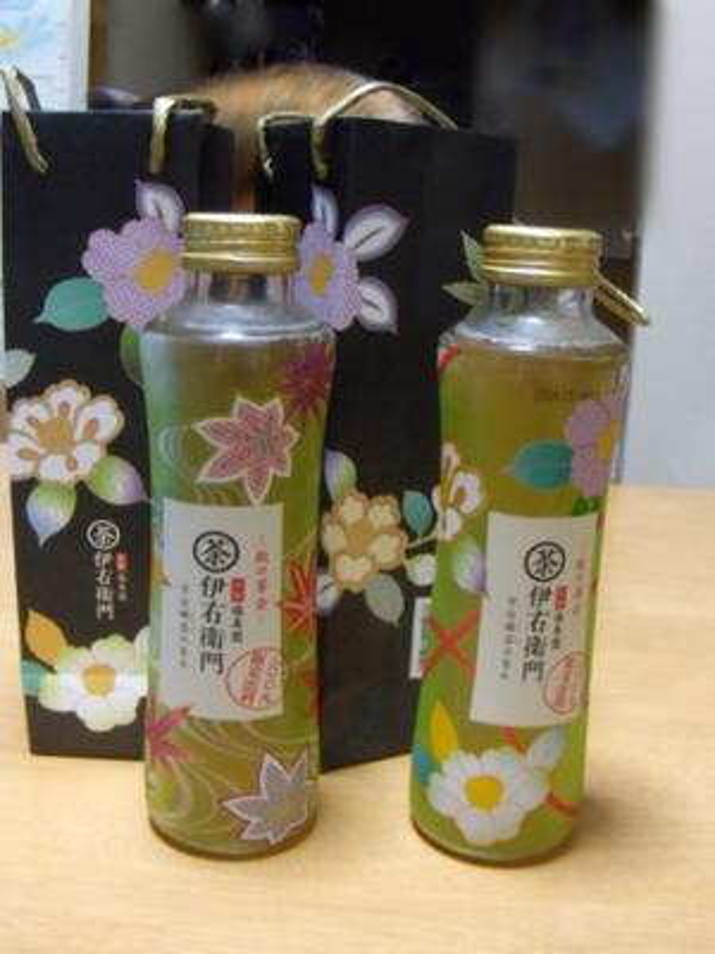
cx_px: 358
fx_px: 991
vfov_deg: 51.4
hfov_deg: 39.7
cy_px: 477
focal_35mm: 36
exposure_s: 1/20
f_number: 3.6
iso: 400
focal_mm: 6.4
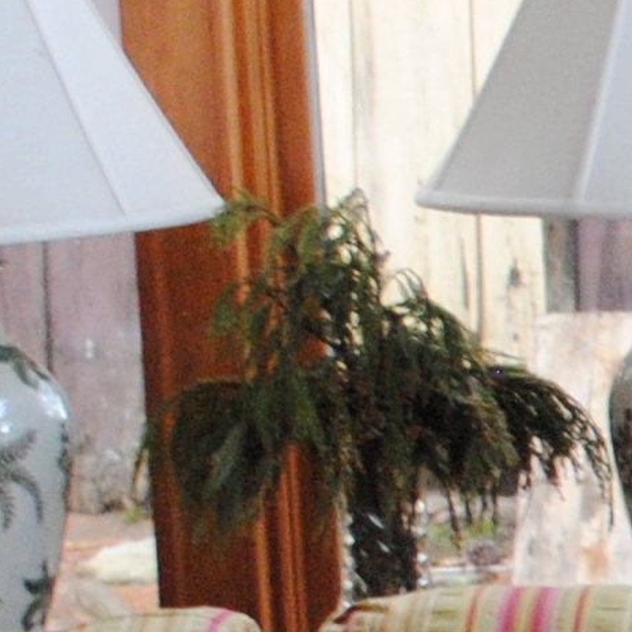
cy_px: 804
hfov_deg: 5.8
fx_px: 5784
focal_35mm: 280
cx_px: 1971
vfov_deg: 6.2
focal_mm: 28
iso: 800
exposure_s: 1/50
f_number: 4.5
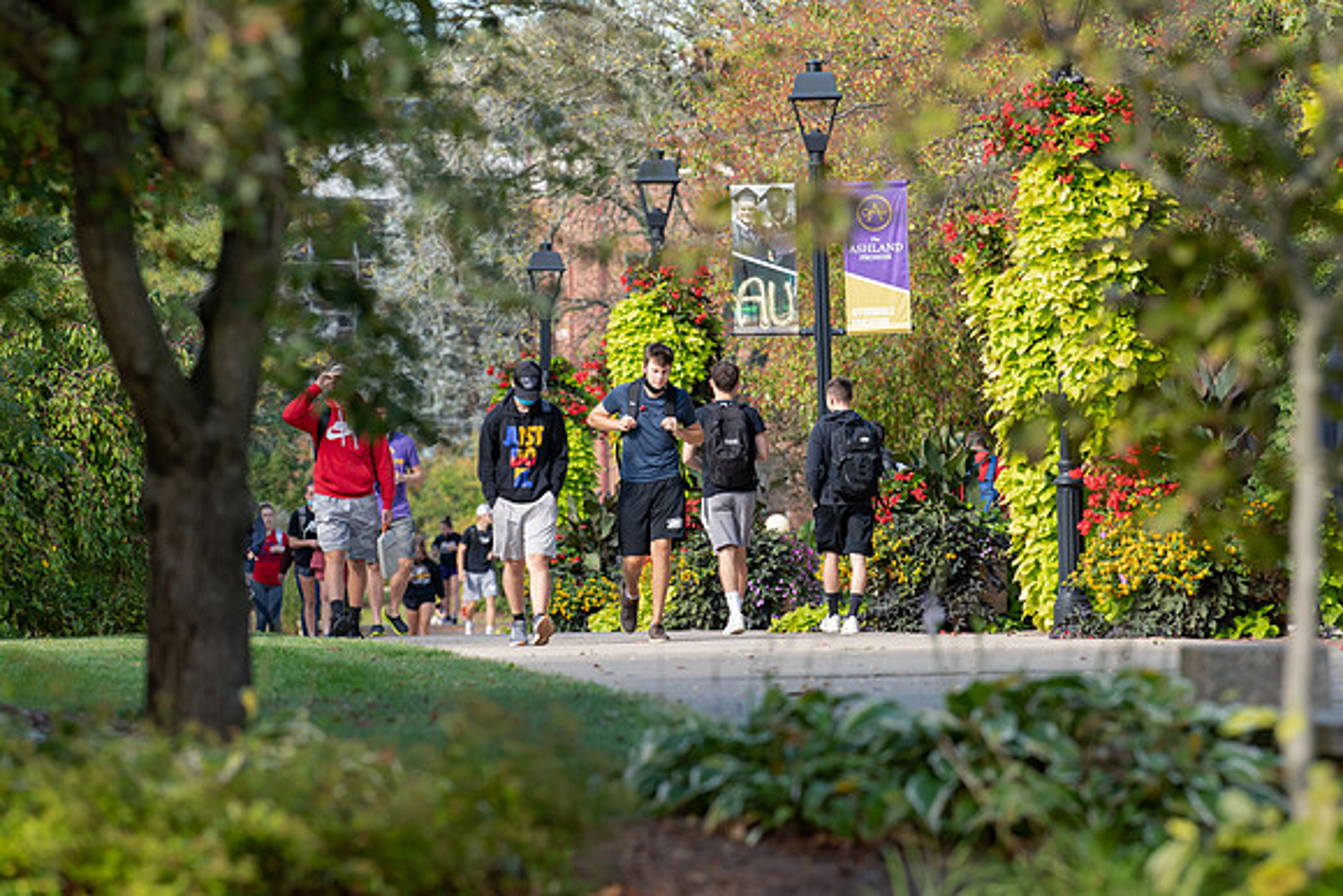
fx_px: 11194
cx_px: 672
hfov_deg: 6.9
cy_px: 448
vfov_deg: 4.6
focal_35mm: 300
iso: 400
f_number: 7.1
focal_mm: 300
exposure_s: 1/320
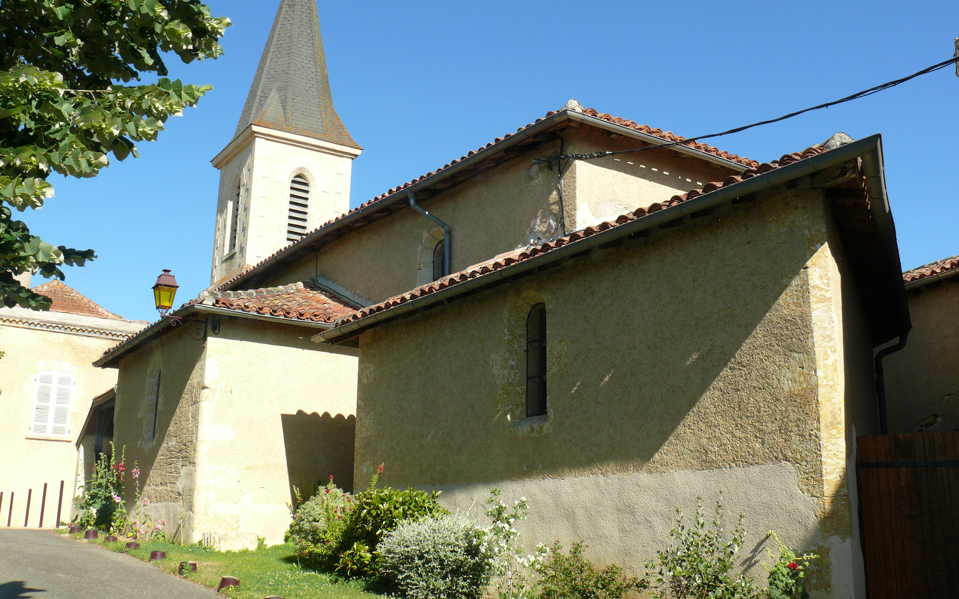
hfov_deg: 51.5
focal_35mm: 38
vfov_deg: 33.5
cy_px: 252
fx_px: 993
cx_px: 484
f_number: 5.6
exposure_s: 1/320
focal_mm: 7.4
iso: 100
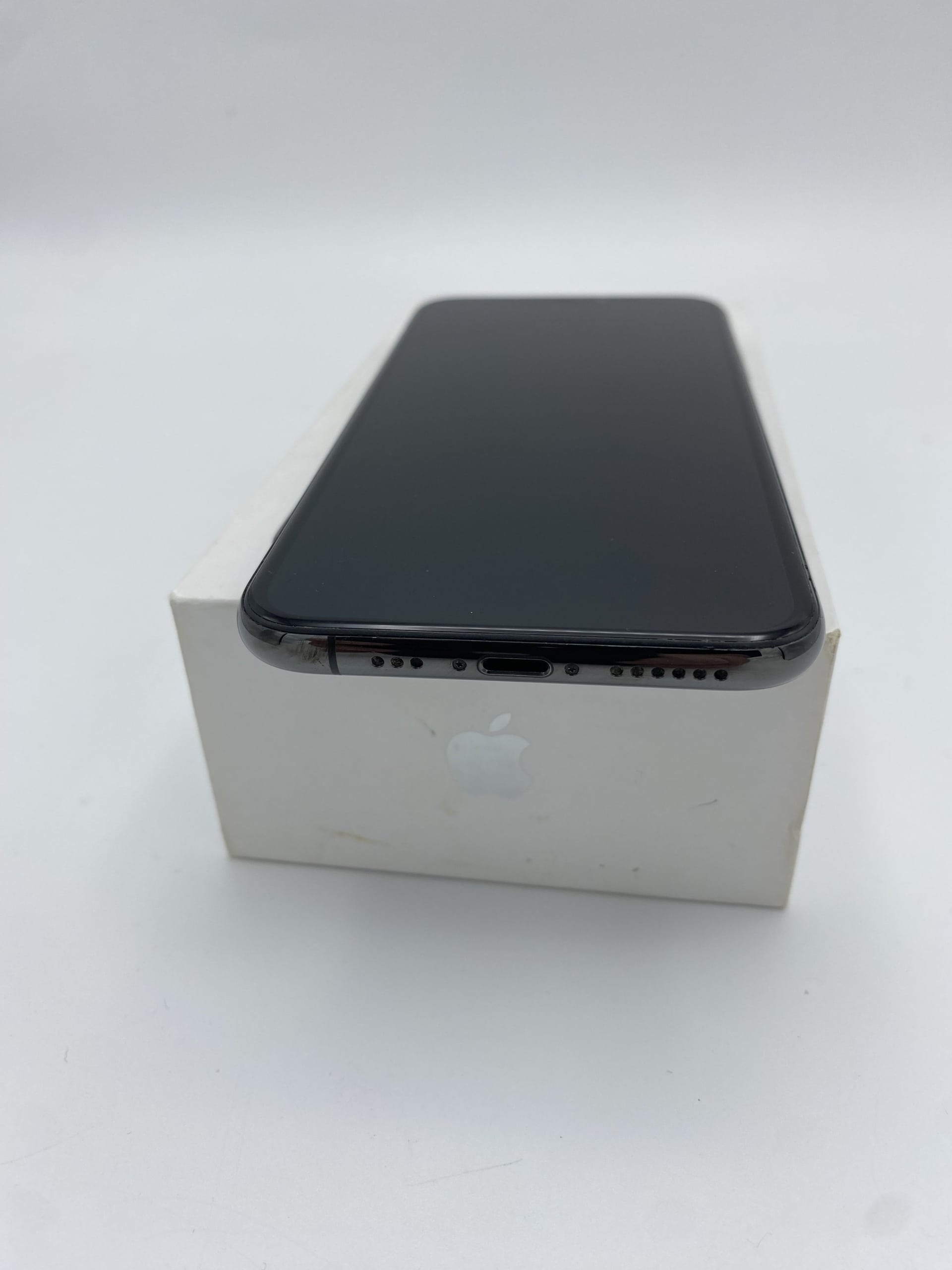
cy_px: 635
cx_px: 476
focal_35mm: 25
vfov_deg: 69.4
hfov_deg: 54.9
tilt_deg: -31.5
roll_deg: +1.4
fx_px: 917
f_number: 1.8
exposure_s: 1/1206
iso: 32
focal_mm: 4.25
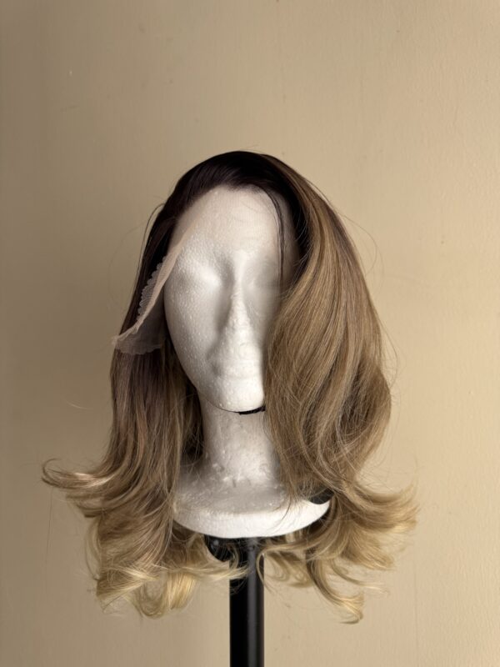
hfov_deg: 56.8
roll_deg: -0.7
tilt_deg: +1.2
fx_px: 462
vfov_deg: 71.6
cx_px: 250
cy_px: 334
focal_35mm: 24
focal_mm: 6.76
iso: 160
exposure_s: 1/100
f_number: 1.78
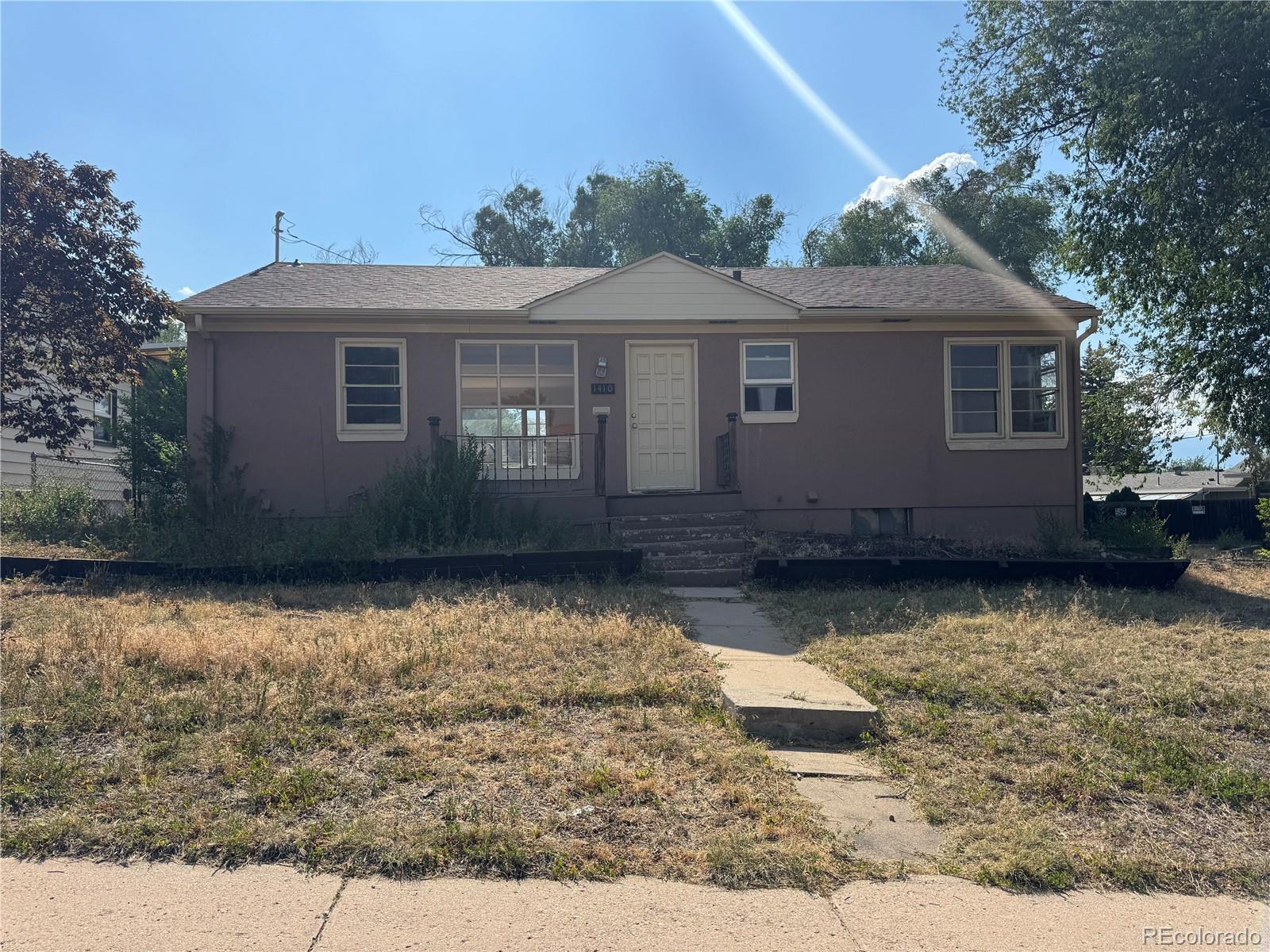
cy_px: 476
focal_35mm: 24
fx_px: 881
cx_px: 635
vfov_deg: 56.8
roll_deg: +1.0
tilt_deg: +0.8
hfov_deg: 71.6
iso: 80
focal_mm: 6.76
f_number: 1.78
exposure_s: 1/4608
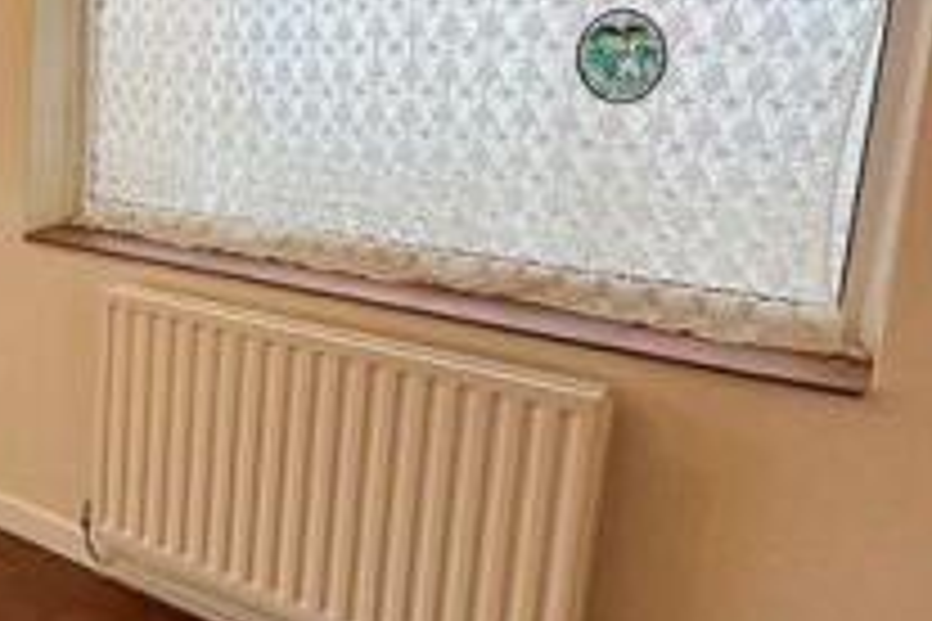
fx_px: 1061
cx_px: -200
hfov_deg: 36.2
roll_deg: +1.2
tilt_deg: -9.9
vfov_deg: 32.2
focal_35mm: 41
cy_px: 187
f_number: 2.2
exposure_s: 1/100
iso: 250
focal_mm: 2.22
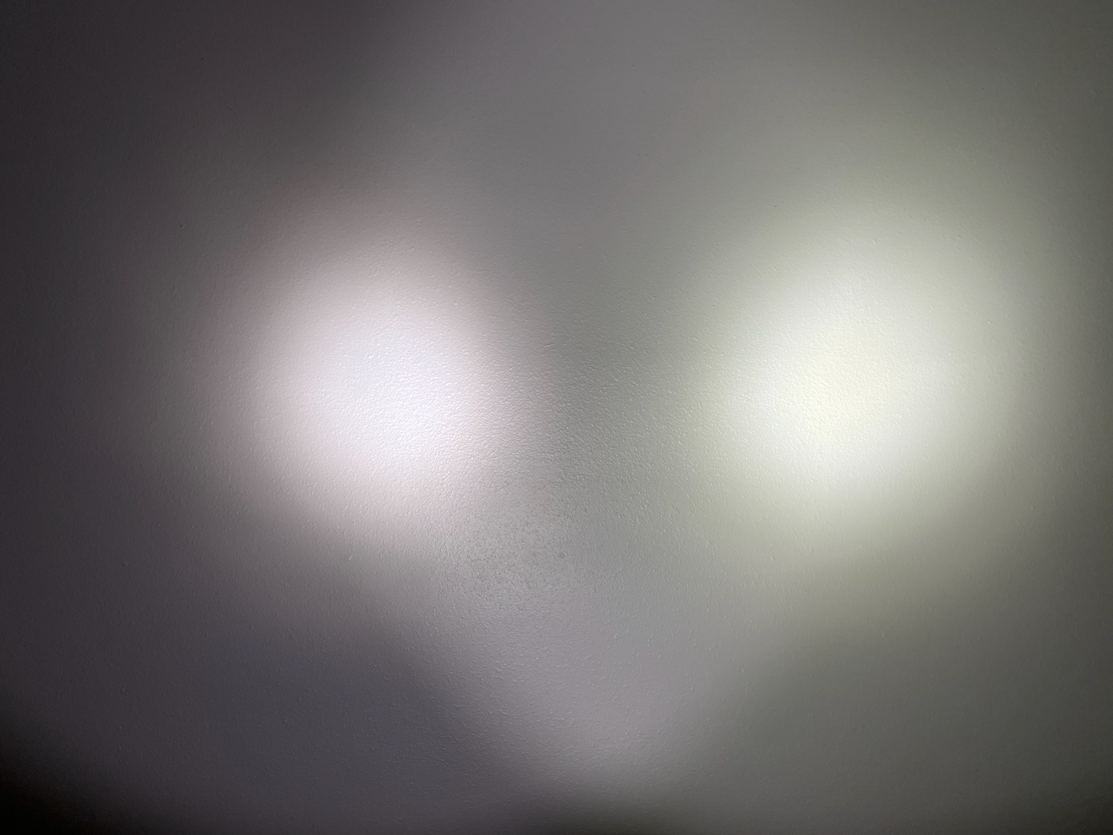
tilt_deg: -1.2
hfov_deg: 67.3
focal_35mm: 26
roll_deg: +0.4
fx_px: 836
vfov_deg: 53.1
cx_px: 556
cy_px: 418
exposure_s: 1/122
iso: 32
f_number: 1.8
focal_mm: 4.25
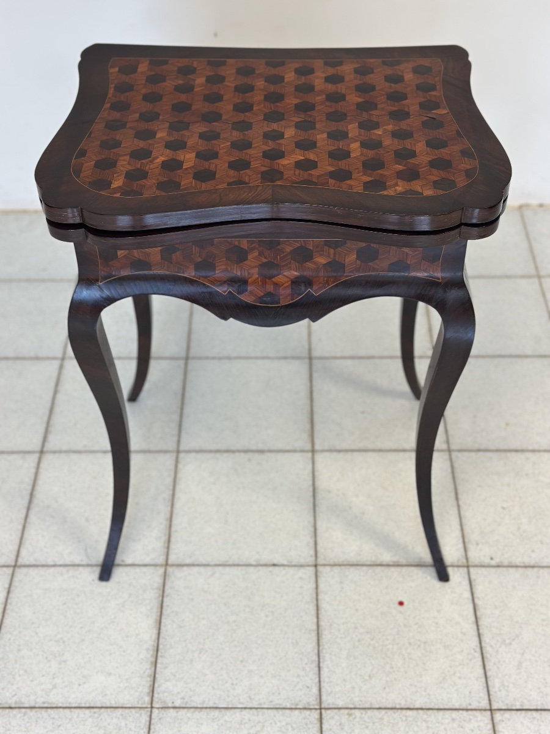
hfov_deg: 30.3
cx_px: 275
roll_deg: +0.6
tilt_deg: -43.9
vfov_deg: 39.7
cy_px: 367
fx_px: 1017
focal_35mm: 48
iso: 100
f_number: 1.78
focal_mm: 6.86
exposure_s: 1/100
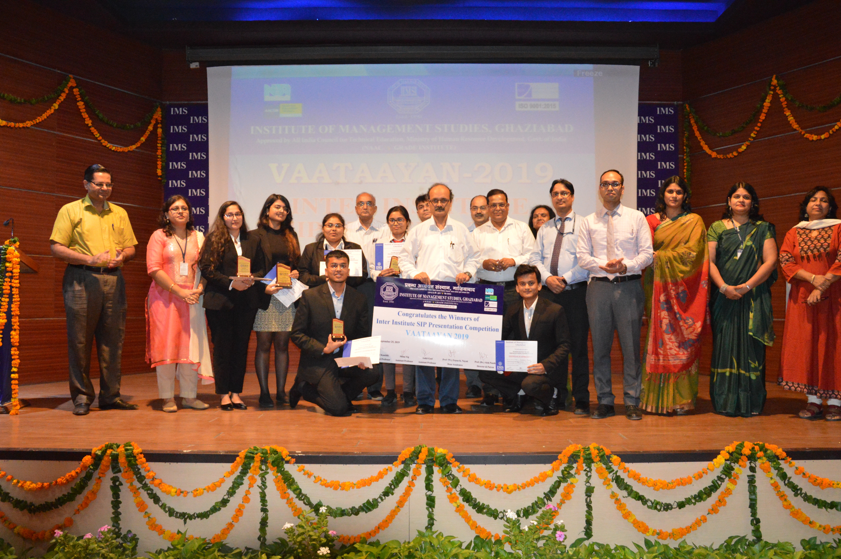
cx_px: 431
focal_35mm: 28
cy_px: 289
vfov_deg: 46.3
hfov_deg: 65.5
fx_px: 654
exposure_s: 1/60
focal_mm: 18
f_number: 3.5
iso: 3200
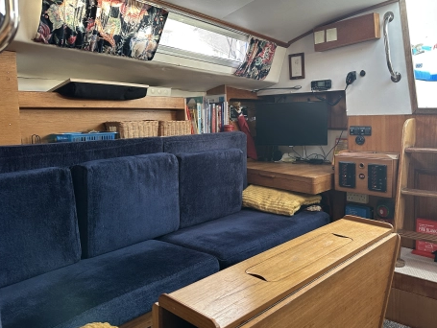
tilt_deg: -6.1
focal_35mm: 29
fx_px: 366
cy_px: 158
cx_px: 261
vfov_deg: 48.3
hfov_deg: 61.1
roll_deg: +0.3
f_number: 1.78
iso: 250
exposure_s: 1/94
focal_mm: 6.86
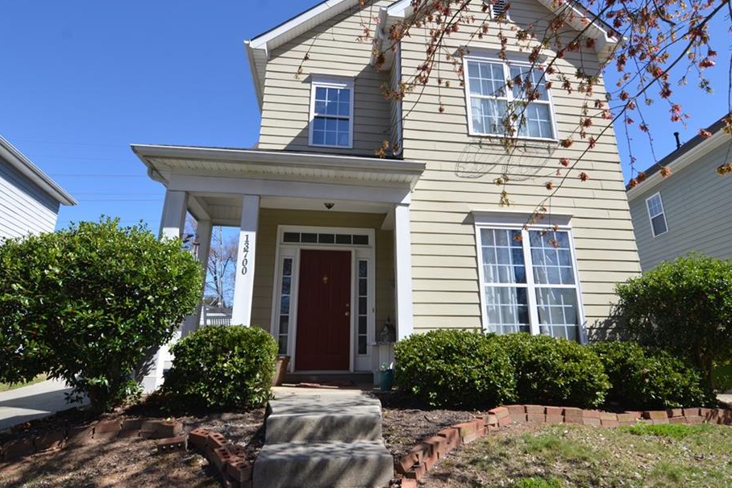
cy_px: 228
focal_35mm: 19
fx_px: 377
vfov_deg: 65.7
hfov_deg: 88.2
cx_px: 378
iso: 160
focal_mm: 11
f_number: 8
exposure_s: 1/250
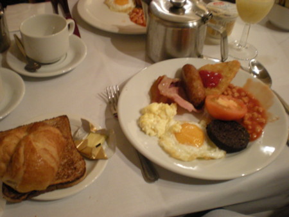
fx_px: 317
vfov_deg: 37.8
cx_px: 144
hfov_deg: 49.0
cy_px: 108
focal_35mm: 38
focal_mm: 6.3
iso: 400
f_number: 3.1
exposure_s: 1/3.8
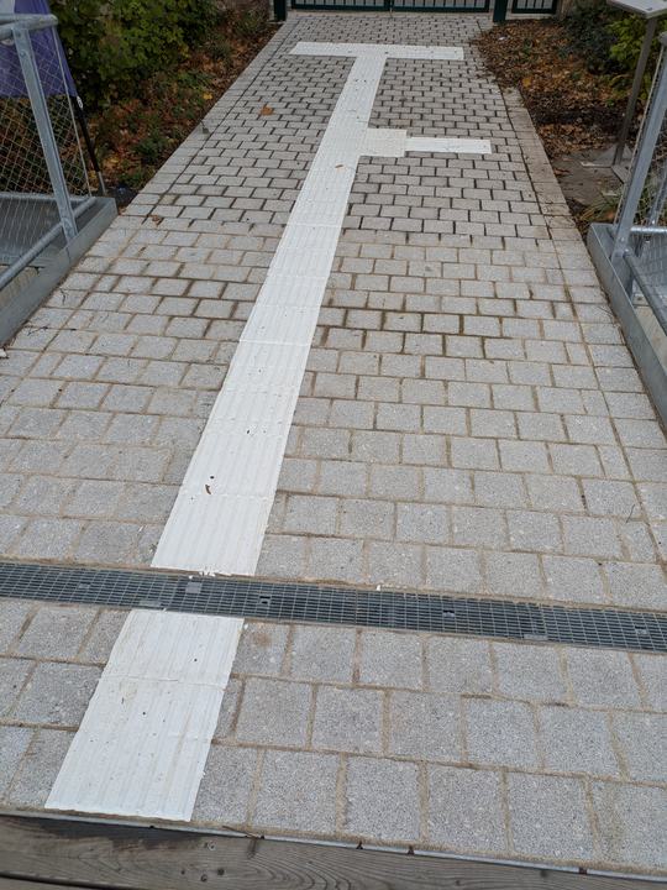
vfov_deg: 69.4
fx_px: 642
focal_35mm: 25
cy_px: 445
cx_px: 334
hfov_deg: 54.9
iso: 52
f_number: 1.89
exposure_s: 1/790
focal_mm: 5.43
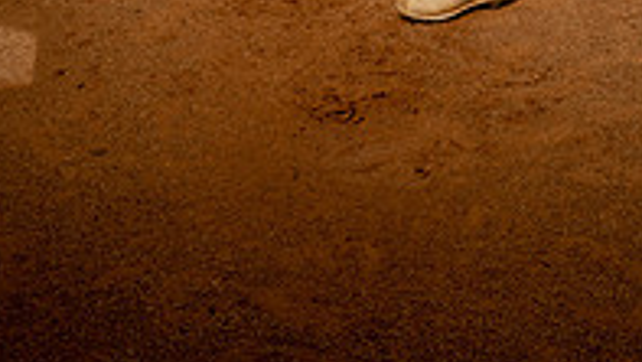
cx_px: 391
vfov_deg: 13.9
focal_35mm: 74
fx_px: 1260
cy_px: -352
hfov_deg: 28.5
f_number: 16
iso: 100
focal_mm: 31
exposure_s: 1/250
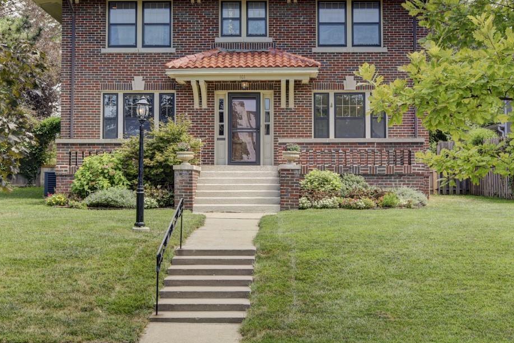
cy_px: 153
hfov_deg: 36.9
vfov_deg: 25.1
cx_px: 269
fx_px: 771
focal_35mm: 54
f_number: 8
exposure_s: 1/200
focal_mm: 31
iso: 400
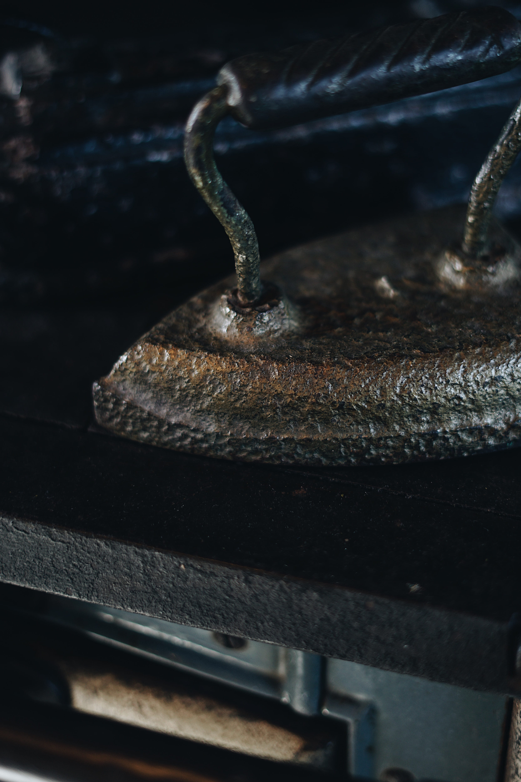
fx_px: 1302
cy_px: 317
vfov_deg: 33.3
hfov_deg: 22.6
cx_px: 295
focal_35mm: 60
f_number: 1.8
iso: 125
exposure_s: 1/50
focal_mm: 50
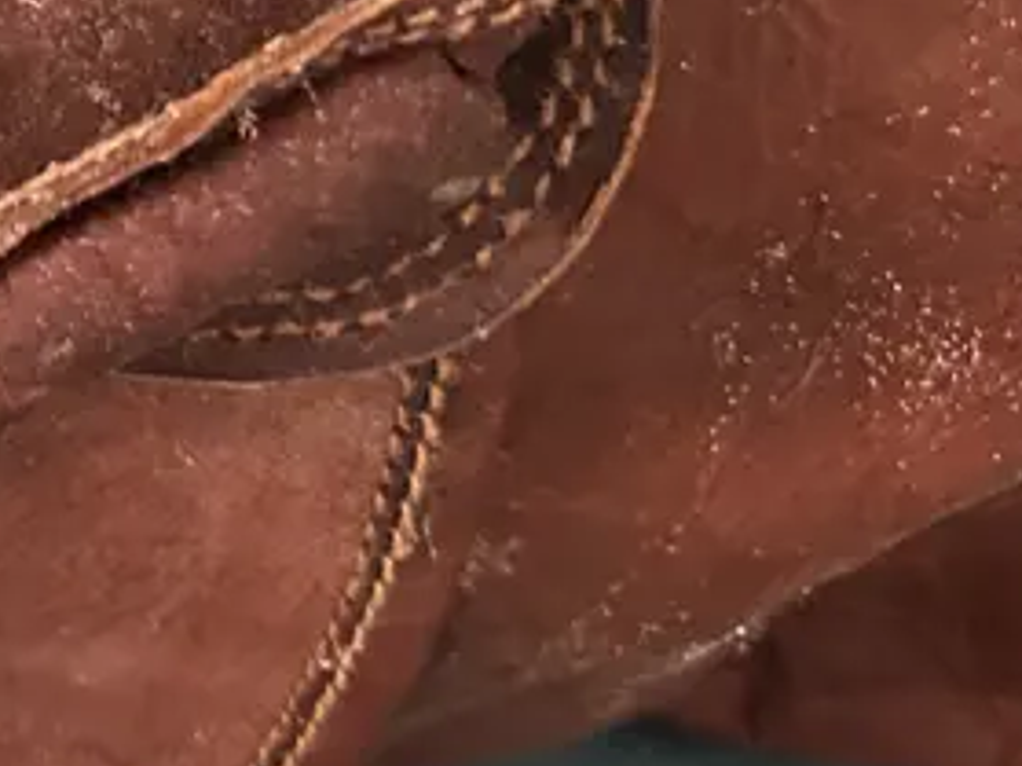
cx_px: -799
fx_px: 2597
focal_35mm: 88
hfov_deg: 17.9
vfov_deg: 16.2
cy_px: -103
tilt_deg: -49.9
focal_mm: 6.86
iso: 800
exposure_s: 1/33
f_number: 1.78
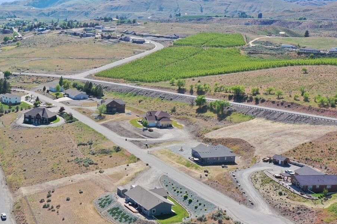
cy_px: 91
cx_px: 71
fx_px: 496
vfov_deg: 25.5
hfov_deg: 36.3
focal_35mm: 53
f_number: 5.6
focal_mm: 10.26
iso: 100
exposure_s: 1/320
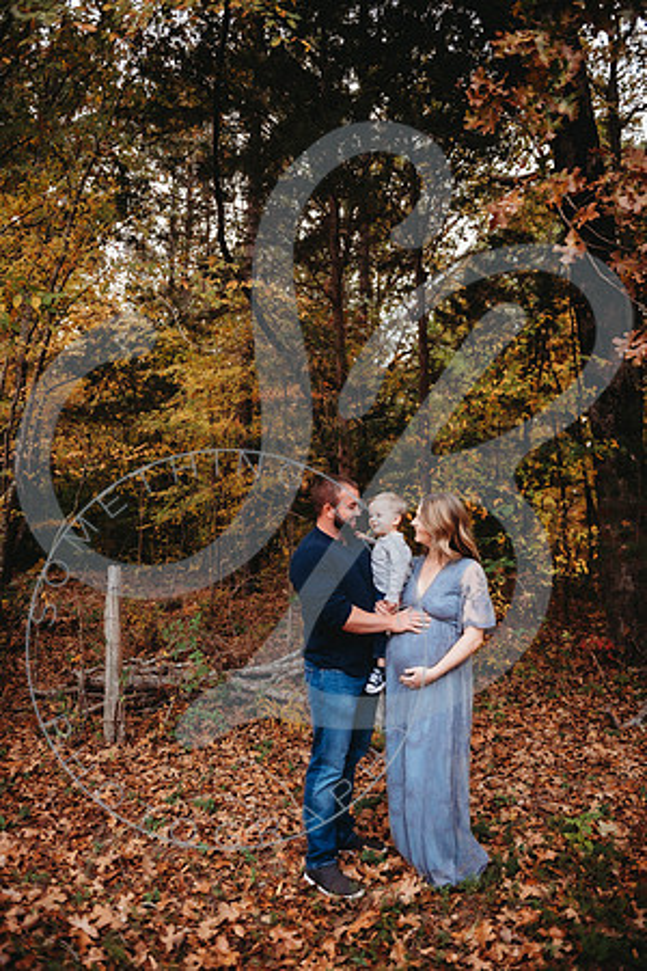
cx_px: 324
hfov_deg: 53.1
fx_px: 647
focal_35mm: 24
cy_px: 486
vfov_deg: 73.7
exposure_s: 1/160
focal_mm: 24
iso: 100
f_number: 2.8
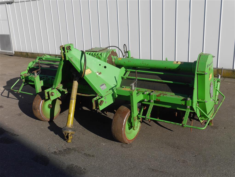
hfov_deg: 48.9
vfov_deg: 37.8
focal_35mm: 38
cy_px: 88
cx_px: 118
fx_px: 258
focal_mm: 19
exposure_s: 1/400
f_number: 9
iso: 160
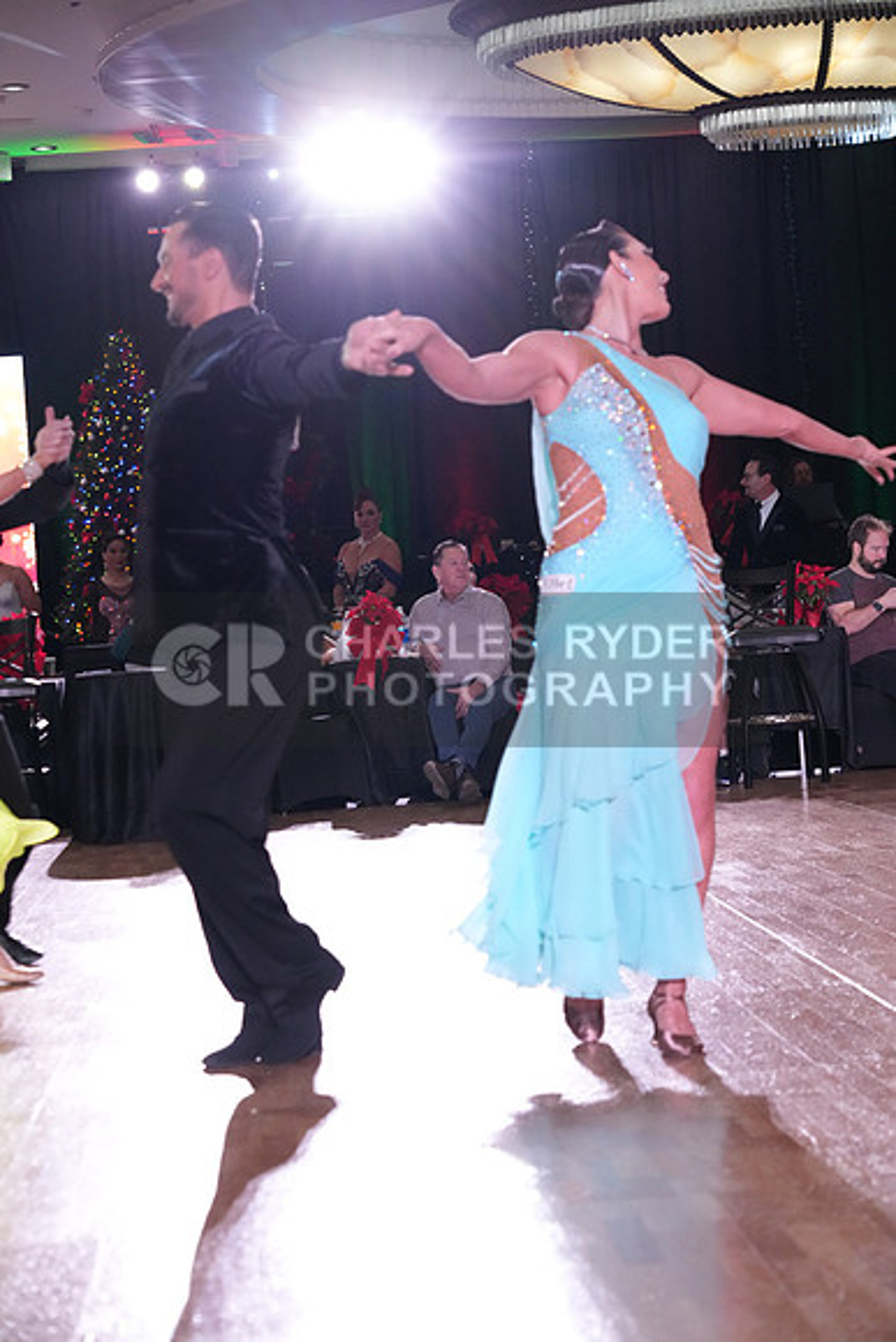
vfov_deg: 26.3
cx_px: 448
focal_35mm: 77
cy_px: 671
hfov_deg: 17.7
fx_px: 2873
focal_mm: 77
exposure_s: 1/320
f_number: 5.6
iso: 5000
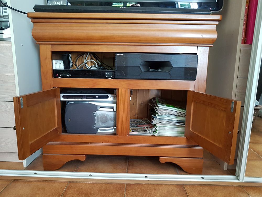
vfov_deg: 53.1
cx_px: 131
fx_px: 197
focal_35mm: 26
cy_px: 98
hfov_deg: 67.3
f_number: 1.7
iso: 200
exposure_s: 1/33
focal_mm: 4.2
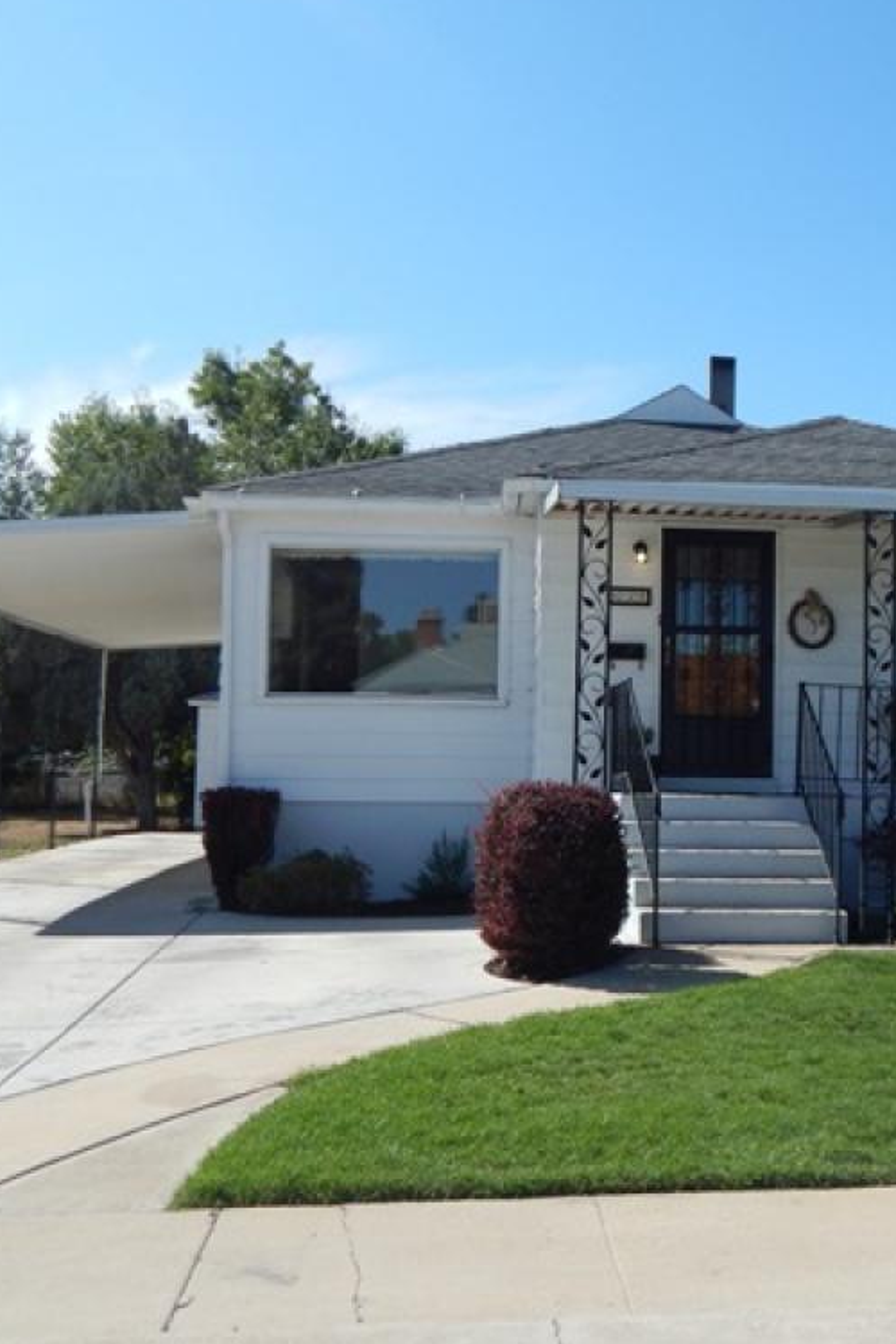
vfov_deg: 44.5
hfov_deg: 30.1
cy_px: 663
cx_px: 647
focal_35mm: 44
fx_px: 1643
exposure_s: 1/400
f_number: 6.5
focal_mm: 5.6
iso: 125
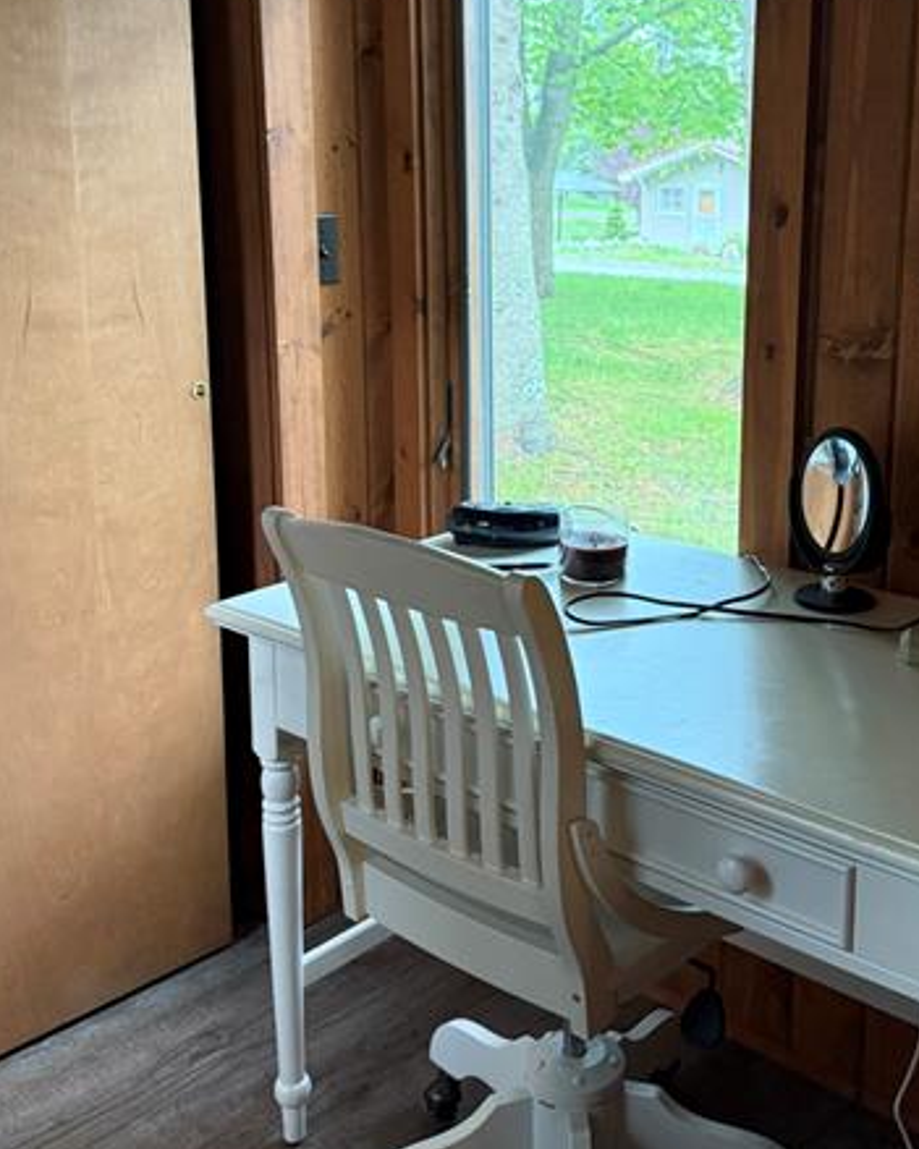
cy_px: 421
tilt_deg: -11.9
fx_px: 1394
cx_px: 597
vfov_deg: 44.4
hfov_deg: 36.2
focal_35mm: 41
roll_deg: -1.0
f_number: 1.78
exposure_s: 1/60
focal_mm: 6.76
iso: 500
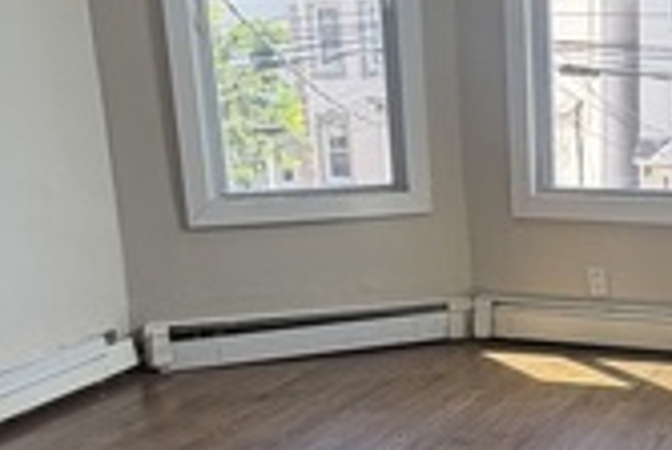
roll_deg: +1.3
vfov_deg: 23.3
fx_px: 1085
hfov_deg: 33.4
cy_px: 323
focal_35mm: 58
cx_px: 543
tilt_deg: -13.6
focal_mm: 2.22
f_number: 2.2
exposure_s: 1/121
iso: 80
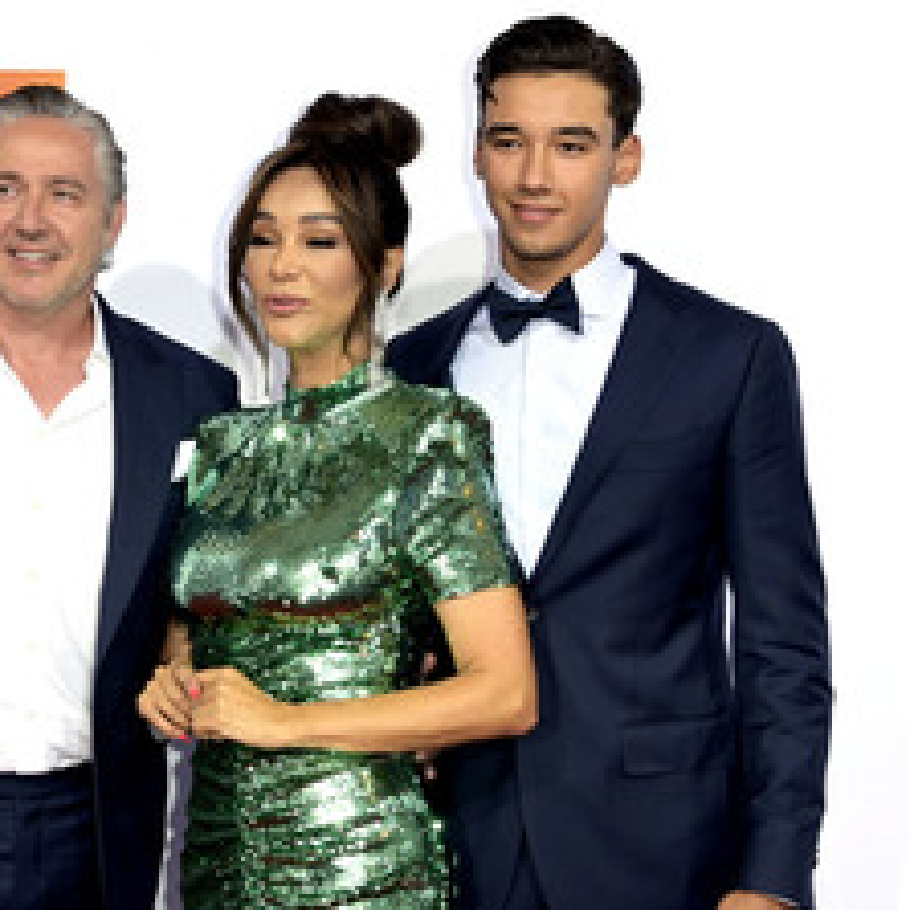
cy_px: 600
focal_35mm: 72
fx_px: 2141
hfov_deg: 23.9
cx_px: 316
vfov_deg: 23.9
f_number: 8
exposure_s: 1/160
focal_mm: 42
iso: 500
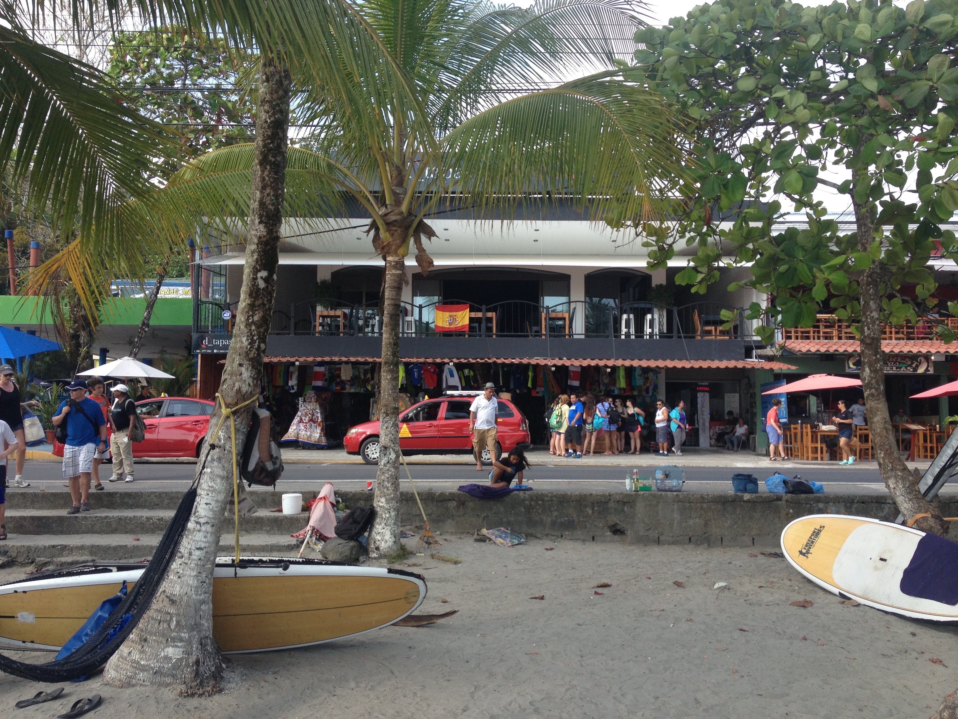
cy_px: 360
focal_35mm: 35
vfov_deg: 40.7
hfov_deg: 52.6
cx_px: 479
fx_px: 969
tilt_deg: +1.4
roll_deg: +0.2
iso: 50
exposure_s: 1/536
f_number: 2.4
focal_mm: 4.28
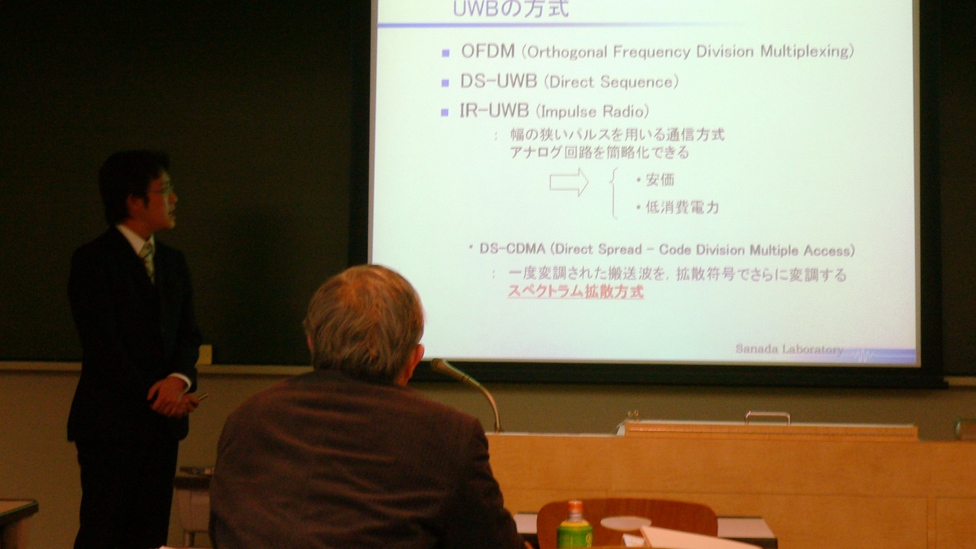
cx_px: 488
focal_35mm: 72
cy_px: 234
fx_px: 1863
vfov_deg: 16.8
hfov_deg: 29.4
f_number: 4
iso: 100
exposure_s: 1/20
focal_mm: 11
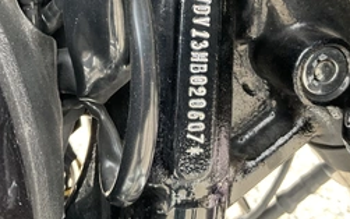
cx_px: 177
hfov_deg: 41.0
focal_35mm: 49
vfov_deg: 25.7
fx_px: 467
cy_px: 29
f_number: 1.8
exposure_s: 1/60
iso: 100
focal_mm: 3
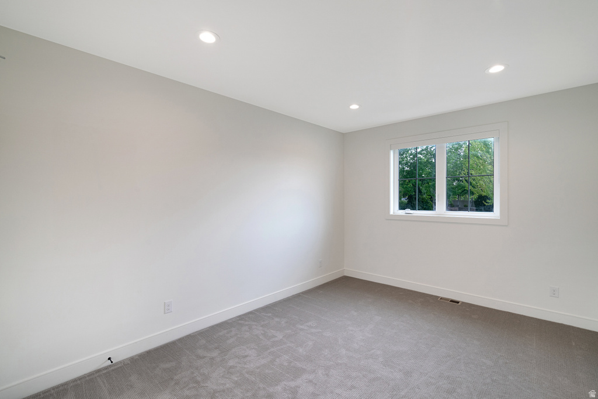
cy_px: 200
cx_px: 299
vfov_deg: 73.8
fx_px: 266
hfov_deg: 96.7
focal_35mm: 16
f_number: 9
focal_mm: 16
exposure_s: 1/5
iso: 400
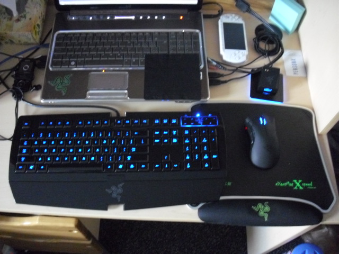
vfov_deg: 37.7
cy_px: 127
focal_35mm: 38
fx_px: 372
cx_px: 170
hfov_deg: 49.0
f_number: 2.8
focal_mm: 6.2
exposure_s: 1/8
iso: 800
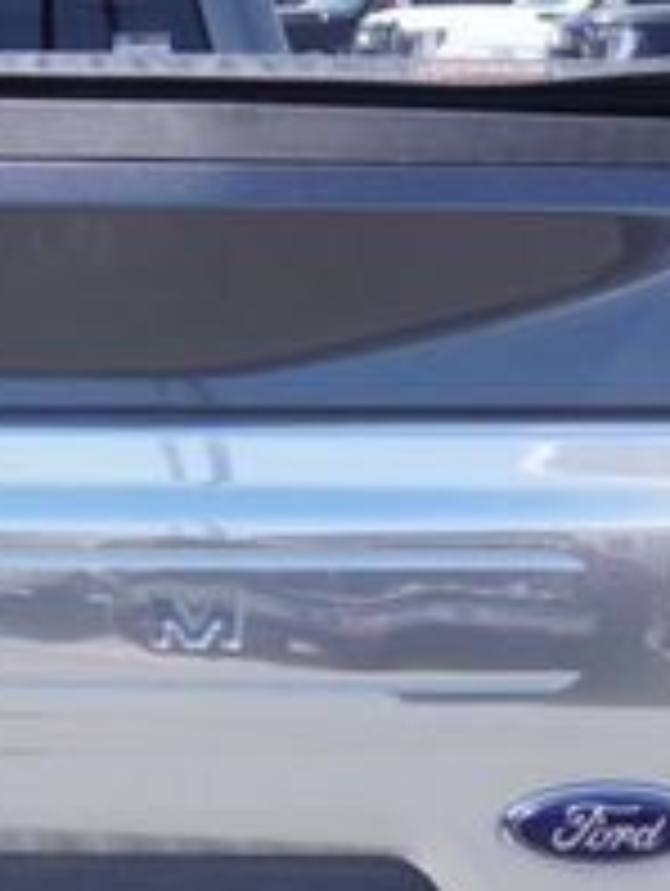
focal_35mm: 164
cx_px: -607
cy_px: 796
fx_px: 4223
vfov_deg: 12.0
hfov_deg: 8.6
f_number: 6.3
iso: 100
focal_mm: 22
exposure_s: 1/160
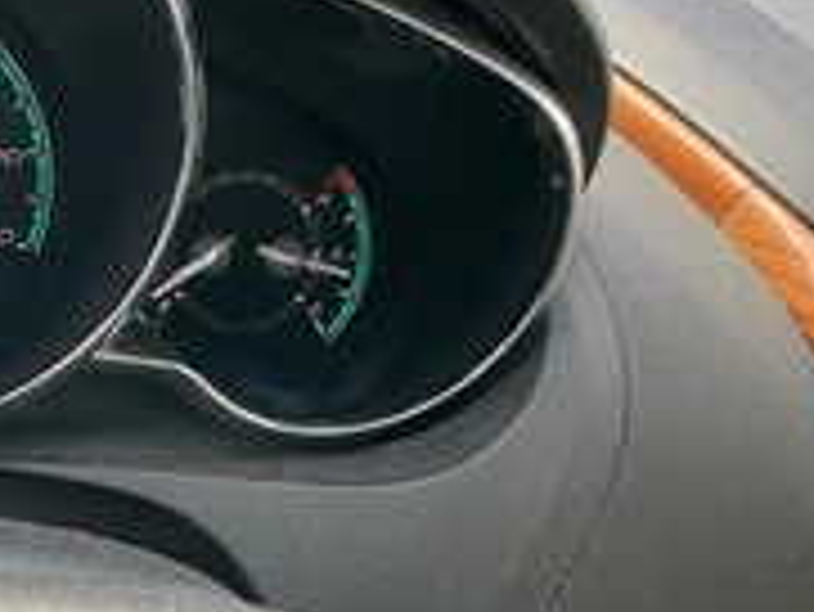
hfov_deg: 28.0
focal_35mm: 64
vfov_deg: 23.0
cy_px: 328
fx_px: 1506
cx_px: -40
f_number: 1.8
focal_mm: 3
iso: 40
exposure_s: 1/122
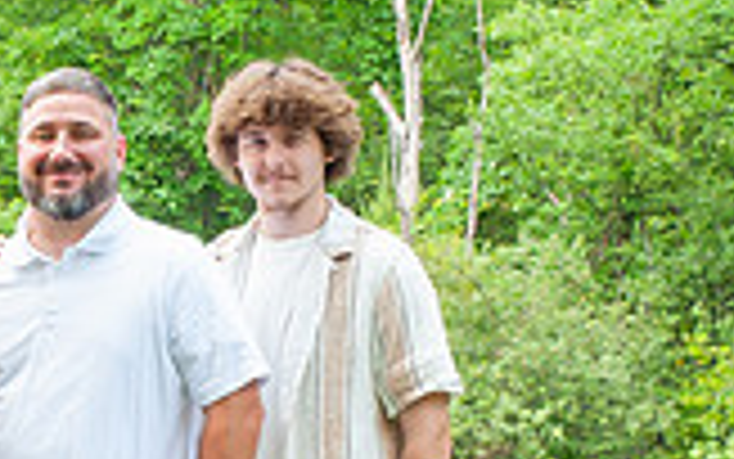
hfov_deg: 12.3
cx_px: 38
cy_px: 412
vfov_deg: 7.7
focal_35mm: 169
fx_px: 3382
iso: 800
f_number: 14
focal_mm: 38
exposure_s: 1/100
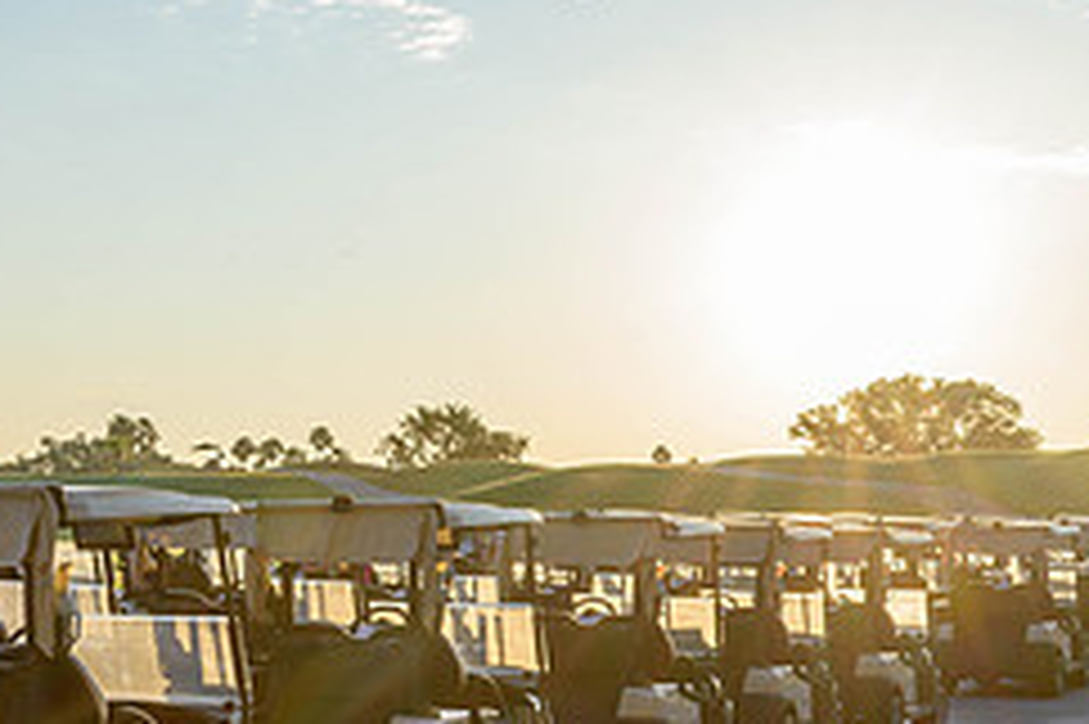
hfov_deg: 26.3
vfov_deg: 18.5
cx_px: -58
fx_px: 2176
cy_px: 672
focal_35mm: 72
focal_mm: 20
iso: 200
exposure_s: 1/400
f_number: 10
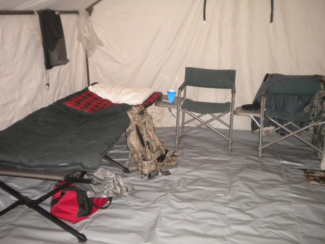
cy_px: 122
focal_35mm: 35
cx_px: 162
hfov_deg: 52.6
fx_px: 329
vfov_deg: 40.7
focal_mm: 6.3
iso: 402
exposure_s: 1/30
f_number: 3.1
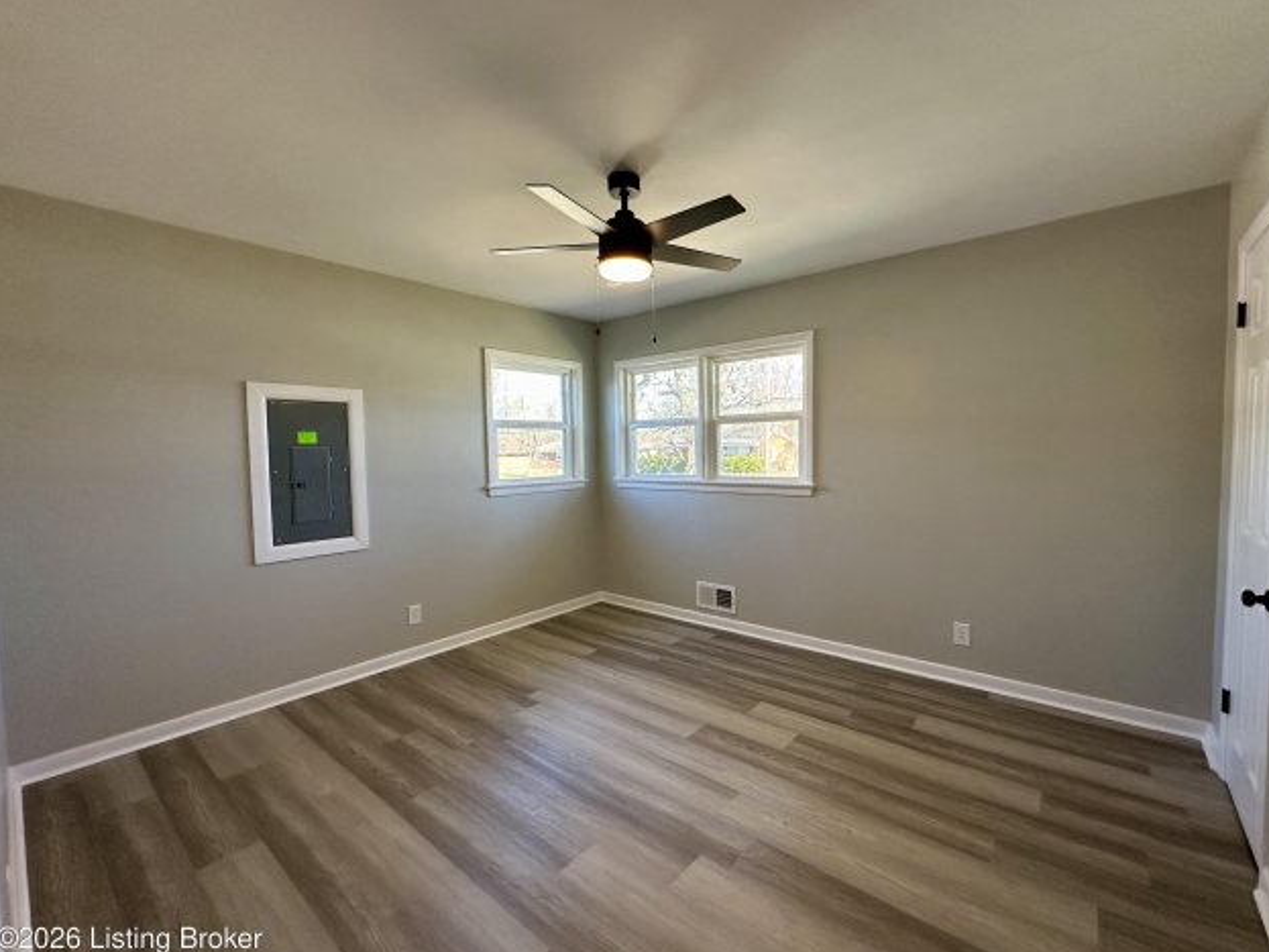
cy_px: 475
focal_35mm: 15
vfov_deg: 81.7
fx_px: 550
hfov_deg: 98.1
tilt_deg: -2.8
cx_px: 673
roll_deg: +1.0
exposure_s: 1/120
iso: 160
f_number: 2.2
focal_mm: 2.22
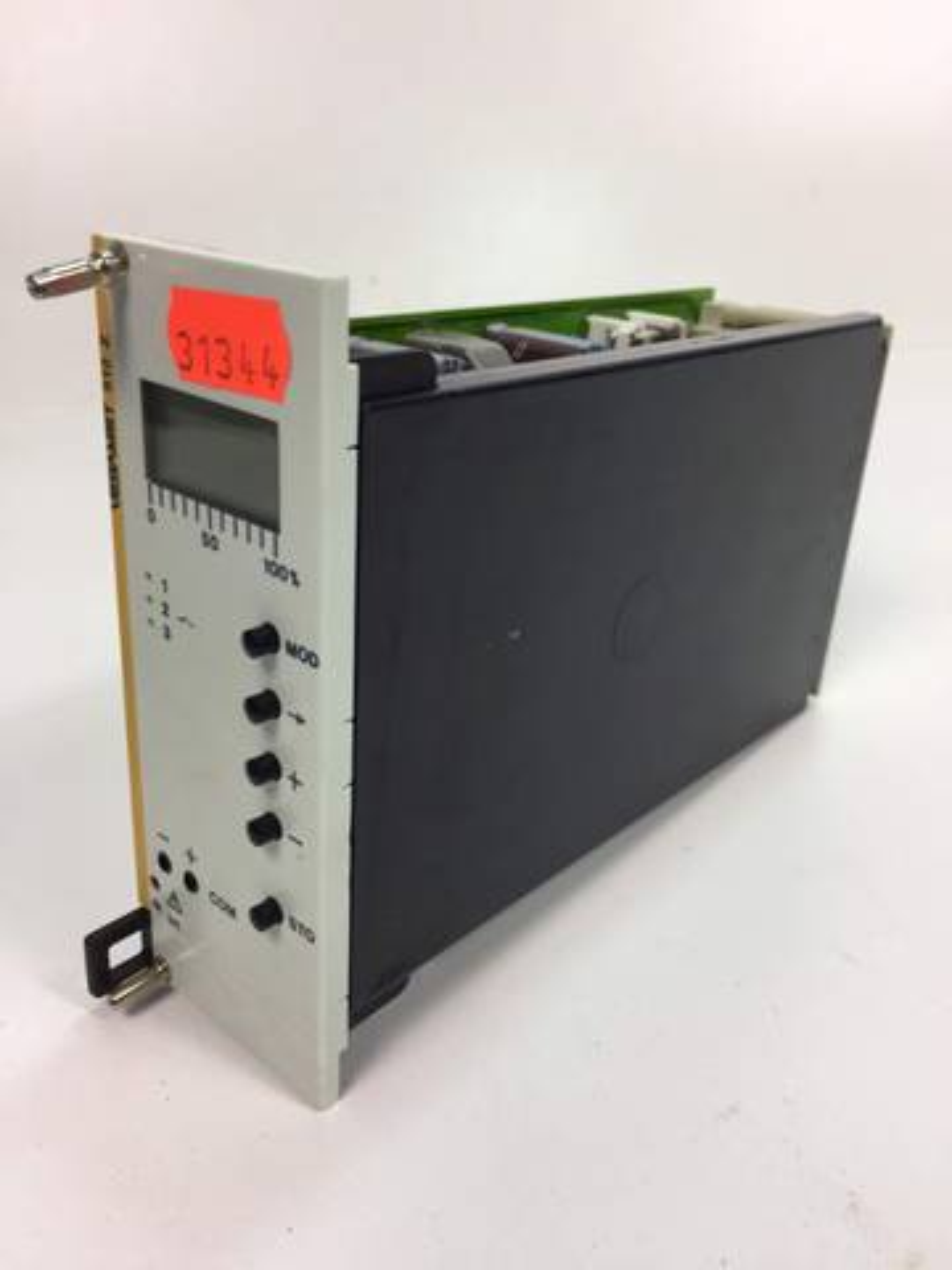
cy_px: 635
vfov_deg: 61.7
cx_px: 476
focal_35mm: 29
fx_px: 1063
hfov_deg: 48.2
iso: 40
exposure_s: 1/50
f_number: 2.2
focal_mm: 4.15
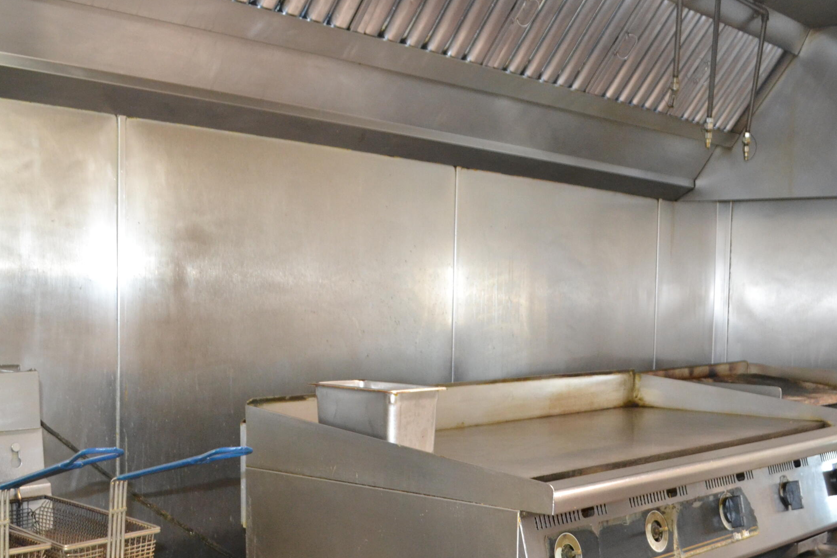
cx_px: 449
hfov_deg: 41.9
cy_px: 376
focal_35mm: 47
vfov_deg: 28.4
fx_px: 1093
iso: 2000
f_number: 4
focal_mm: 22
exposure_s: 1/60
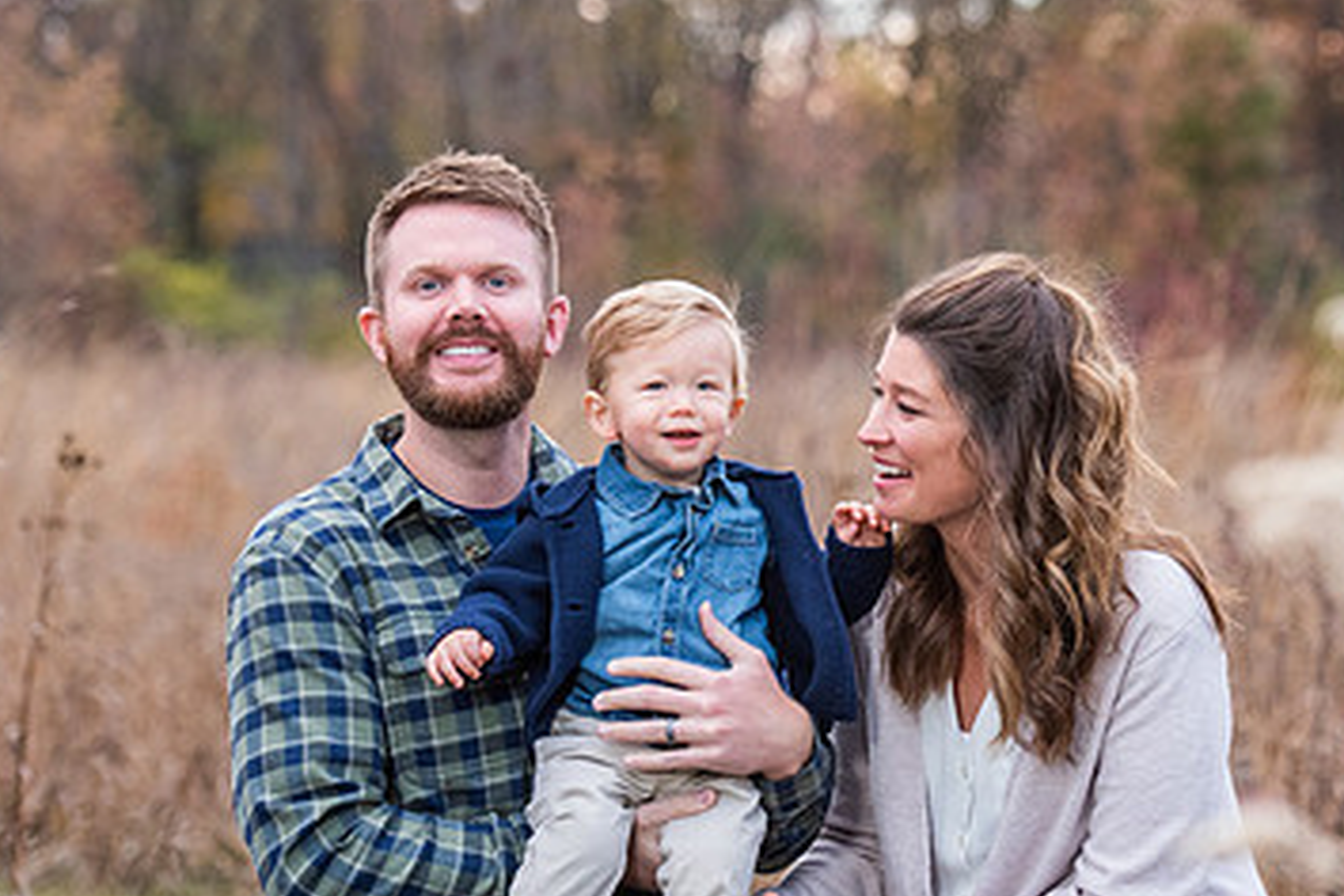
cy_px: 393
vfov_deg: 7.0
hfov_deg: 10.5
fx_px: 7317
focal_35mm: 196
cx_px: 1138
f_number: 4
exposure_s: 1/200
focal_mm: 100
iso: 640
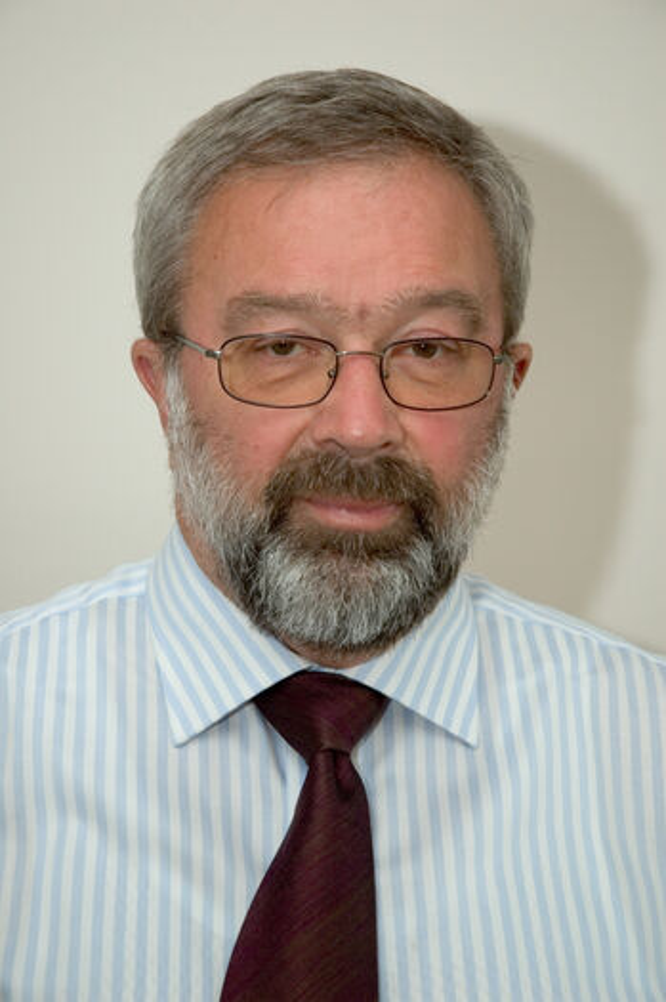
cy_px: 501
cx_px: 333
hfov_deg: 16.2
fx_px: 2335
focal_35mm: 84
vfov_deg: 24.2
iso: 320
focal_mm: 56
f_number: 4.5
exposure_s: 1/60
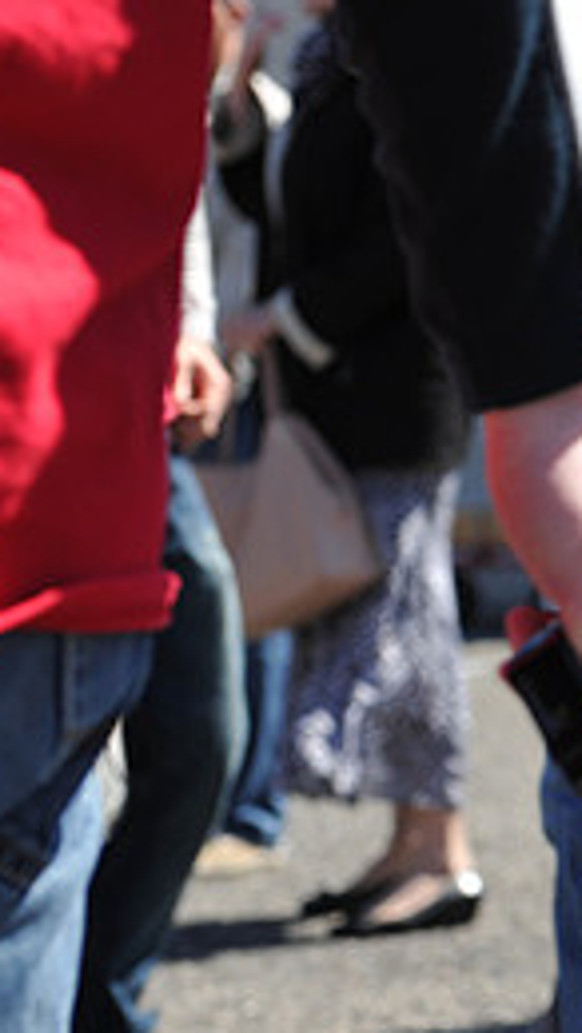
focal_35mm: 164
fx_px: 4492
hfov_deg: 7.2
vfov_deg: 13.1
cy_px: 546
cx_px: 1064
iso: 200
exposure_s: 1/640
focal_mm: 70
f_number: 5
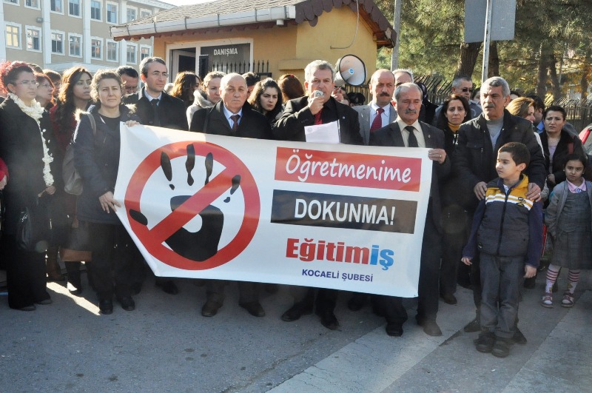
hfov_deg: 53.2
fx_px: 591
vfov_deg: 36.8
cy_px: 196
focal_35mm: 36
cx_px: 296
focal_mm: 24
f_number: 11
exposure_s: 1/500
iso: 2000
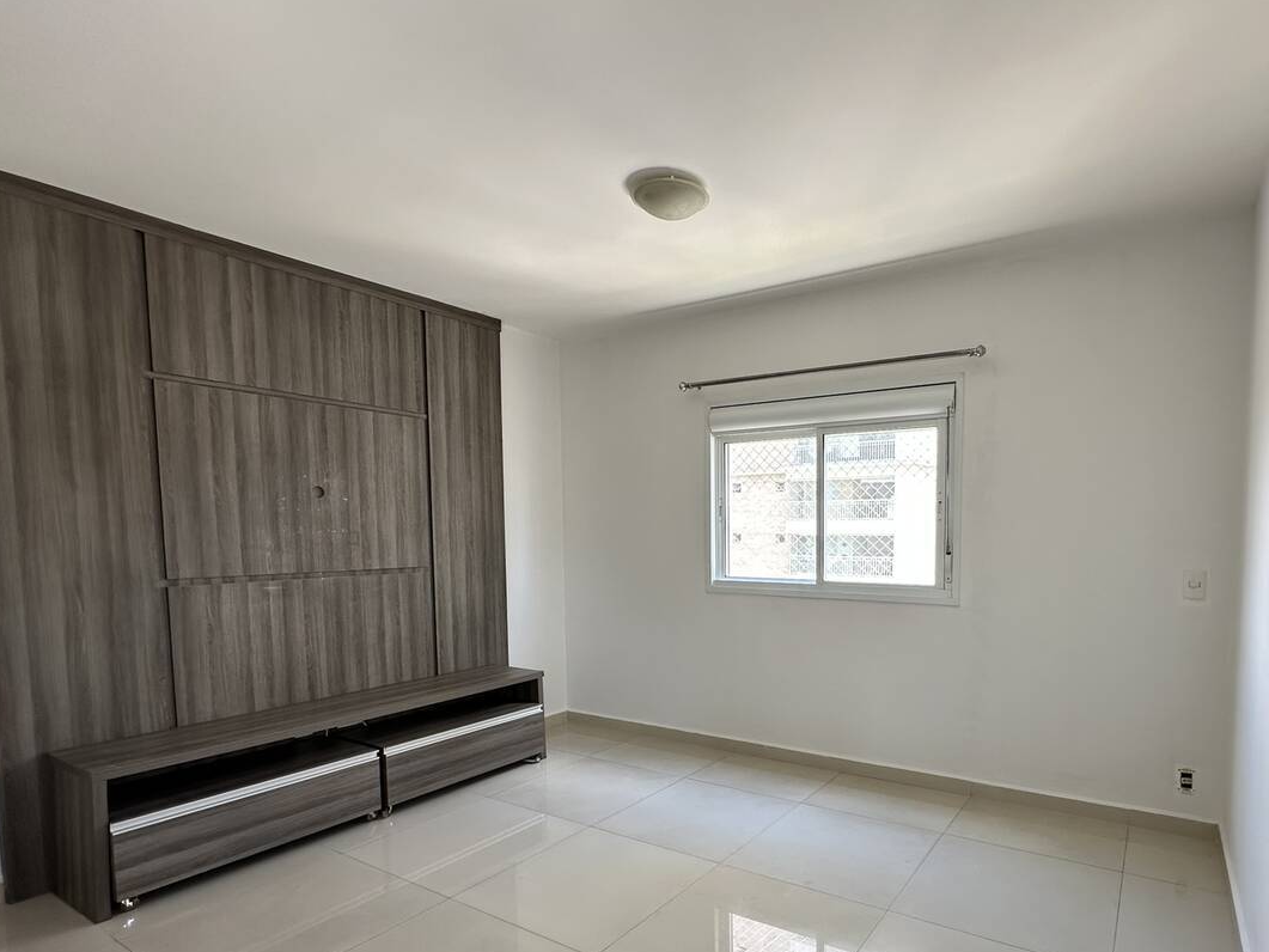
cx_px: 771
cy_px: 582
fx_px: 697
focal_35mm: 19
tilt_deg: -4.3
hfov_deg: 83.5
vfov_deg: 67.8
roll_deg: +0.0
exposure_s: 1/99
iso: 100
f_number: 2.2
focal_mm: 2.22
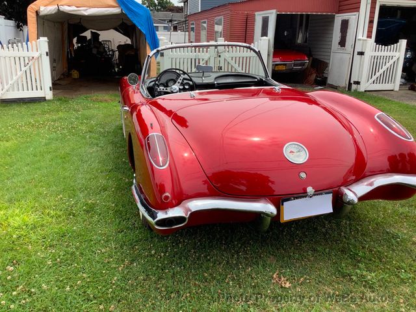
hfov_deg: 58.4
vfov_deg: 45.4
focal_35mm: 31
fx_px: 373
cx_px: 208
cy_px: 156
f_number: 2.4
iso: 25
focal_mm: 3.3
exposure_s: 1/769
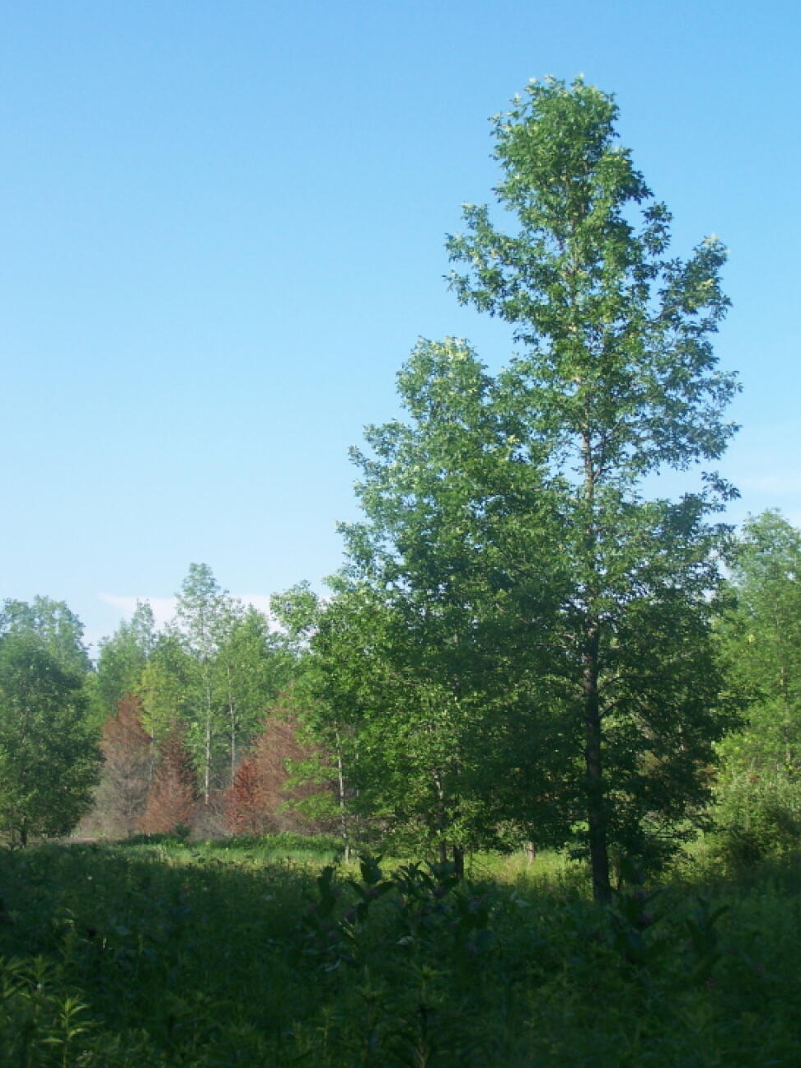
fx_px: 1820
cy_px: 511
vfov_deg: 32.7
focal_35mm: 59
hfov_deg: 24.8
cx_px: 395
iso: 80
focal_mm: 9.3
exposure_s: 1/640
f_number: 3.1
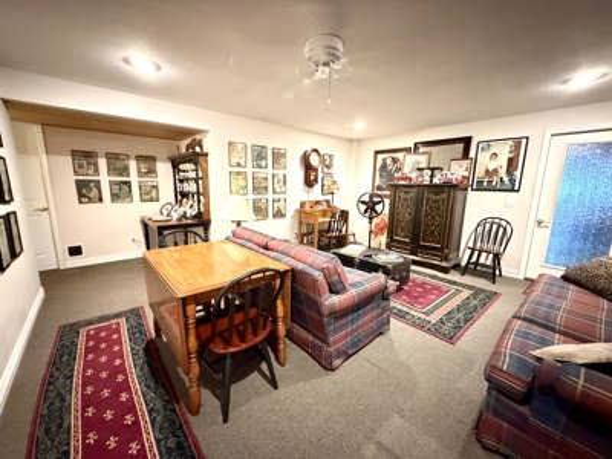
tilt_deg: -9.5
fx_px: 248
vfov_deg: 85.7
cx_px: 306
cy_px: 230
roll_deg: +0.0
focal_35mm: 14
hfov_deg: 102.1
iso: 2500
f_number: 2.2
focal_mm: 2.22
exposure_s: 1/30
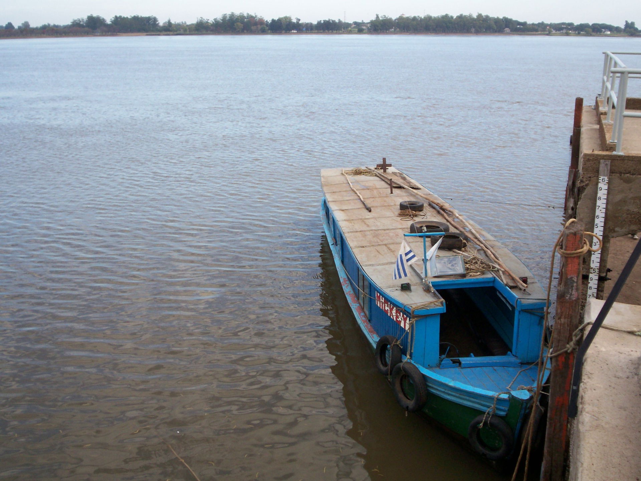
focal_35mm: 36
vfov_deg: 39.7
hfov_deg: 51.3
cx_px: 320
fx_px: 667
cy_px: 240
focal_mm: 5.9
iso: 100
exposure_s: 1/150
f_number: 4.5
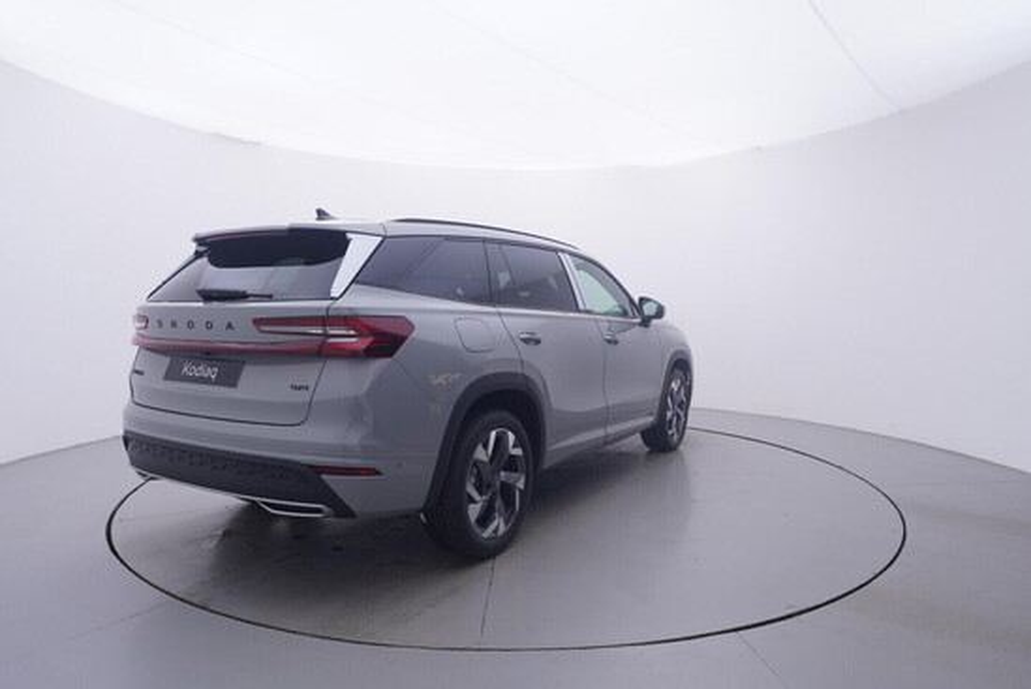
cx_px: 516
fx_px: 645
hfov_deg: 77.3
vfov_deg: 56.2
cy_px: 344
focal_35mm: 22
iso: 200
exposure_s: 1/80
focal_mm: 15
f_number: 5
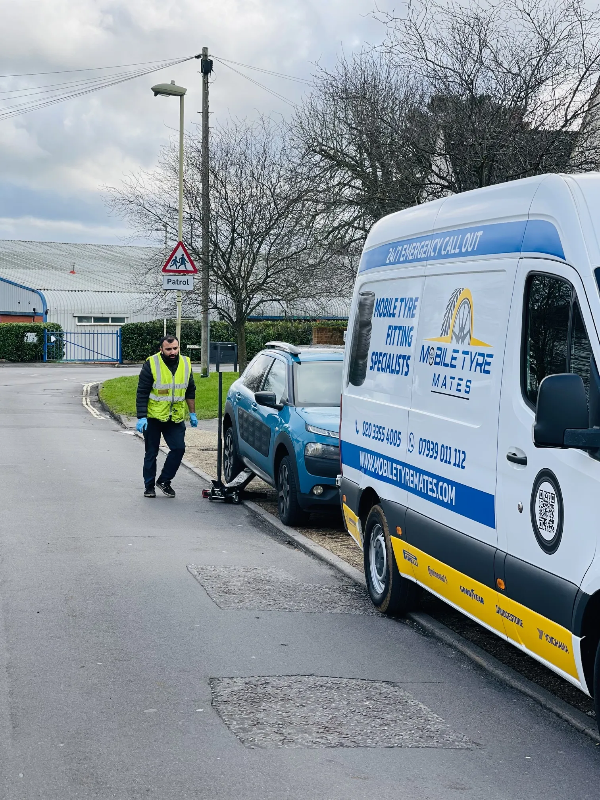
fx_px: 1479
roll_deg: -1.3
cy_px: 400
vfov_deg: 30.3
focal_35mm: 64
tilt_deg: -4.3
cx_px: 300
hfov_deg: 22.9
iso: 25
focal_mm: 7.5
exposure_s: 1/206
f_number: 2.2
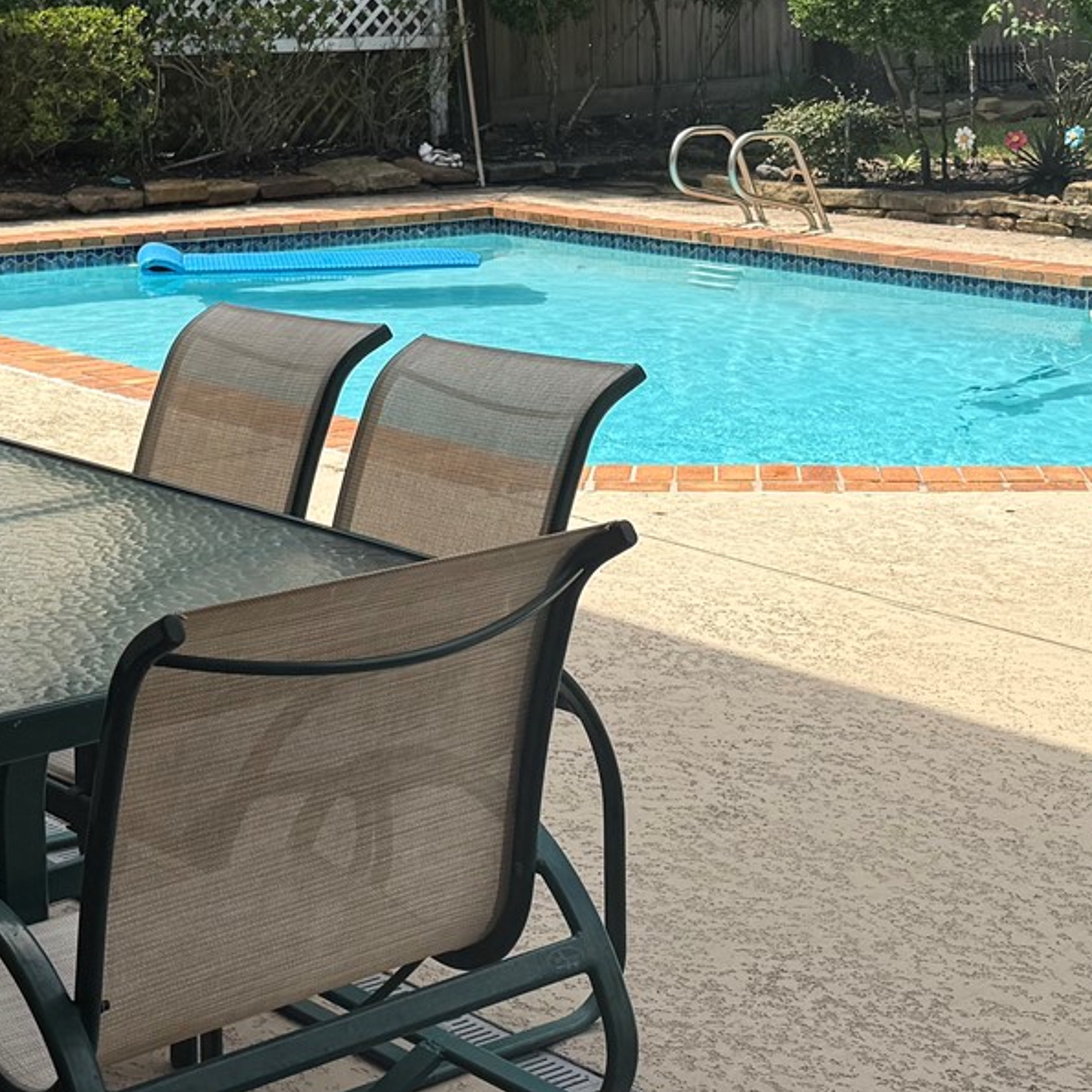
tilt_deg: -8.7
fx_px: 2605
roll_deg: -0.3
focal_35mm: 73
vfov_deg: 23.5
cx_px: 677
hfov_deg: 23.6
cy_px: 312
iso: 80
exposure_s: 1/3425
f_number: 1.78
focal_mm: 6.76
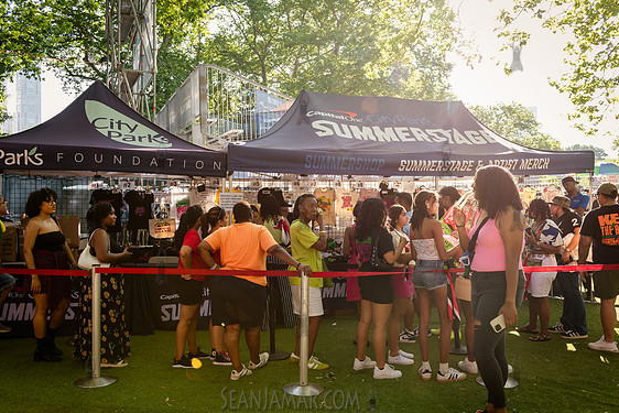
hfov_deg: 57.2
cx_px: 303
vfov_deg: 40.0
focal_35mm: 33
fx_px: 568
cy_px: 212
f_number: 4.5
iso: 400
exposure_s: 1/200
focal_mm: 32
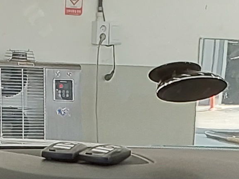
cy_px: 239
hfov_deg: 12.4
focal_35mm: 159
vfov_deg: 9.2
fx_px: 1098
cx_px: 126
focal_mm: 2.91
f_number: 1.9
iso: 80
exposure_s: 1/120
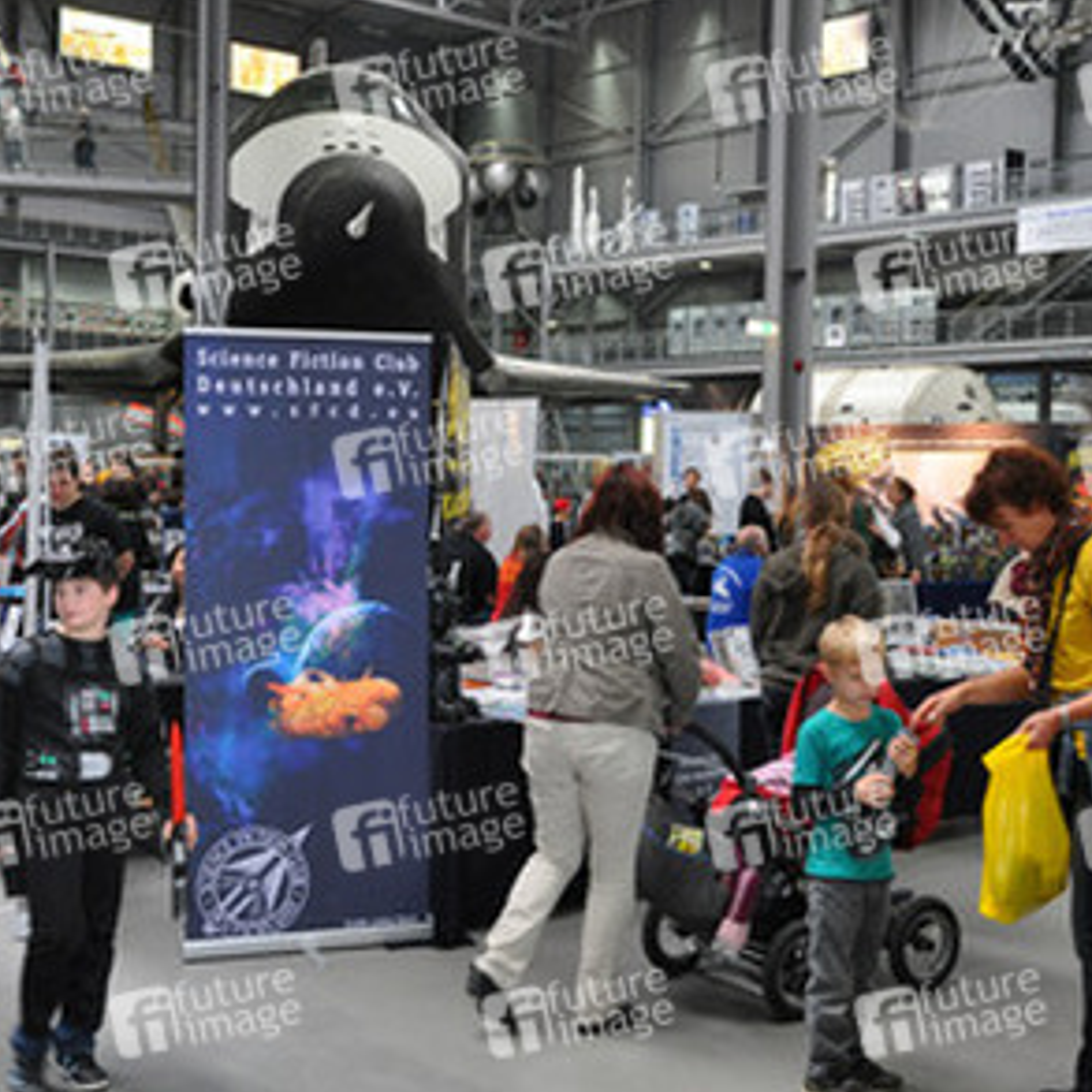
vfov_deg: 36.1
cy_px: 548
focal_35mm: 47
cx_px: 479
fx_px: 1677
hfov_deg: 36.0
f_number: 3.8
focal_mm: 24
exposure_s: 1/50
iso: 800
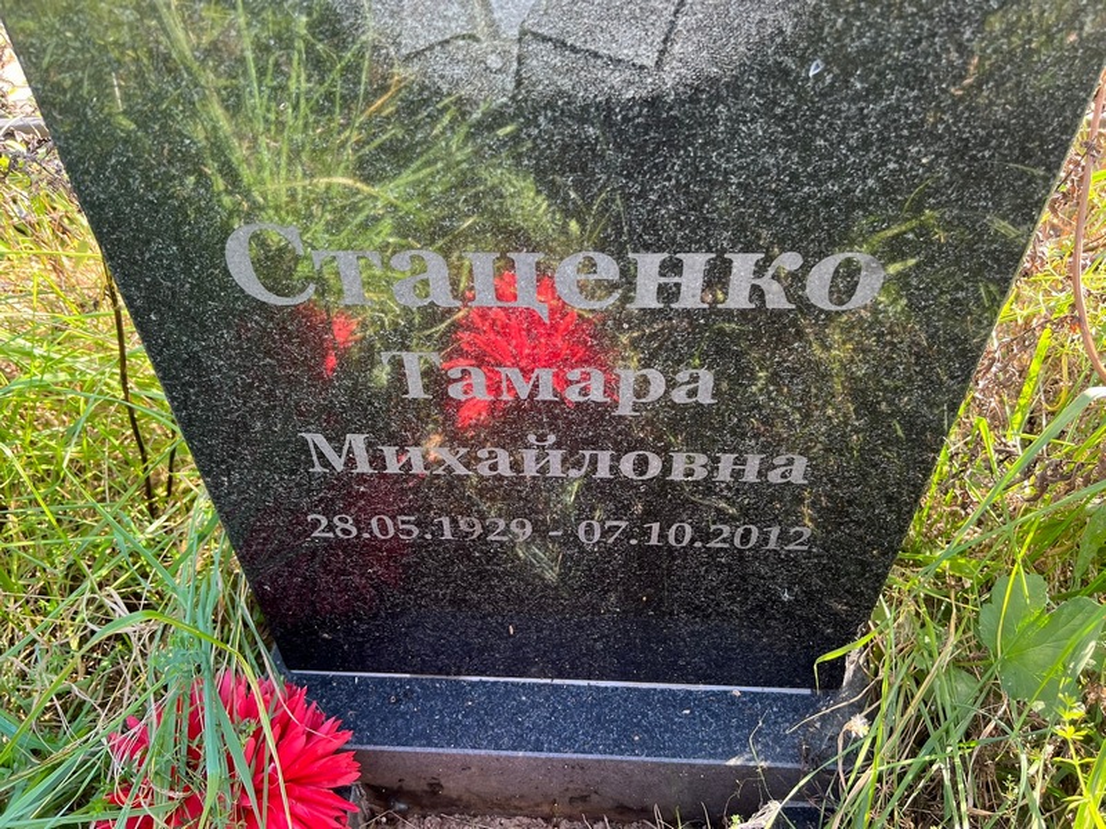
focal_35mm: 26
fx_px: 831
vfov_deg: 53.1
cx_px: 553
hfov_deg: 67.3
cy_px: 414
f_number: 1.5
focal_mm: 5.7
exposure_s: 1/129
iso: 50
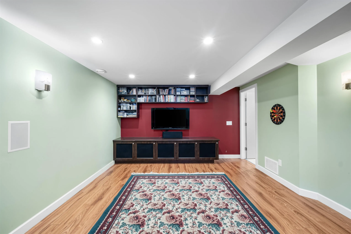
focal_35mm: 14
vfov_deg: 83.3
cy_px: 117
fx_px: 132
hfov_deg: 106.3
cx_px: 176
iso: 250
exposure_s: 1/4
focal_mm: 9
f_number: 9
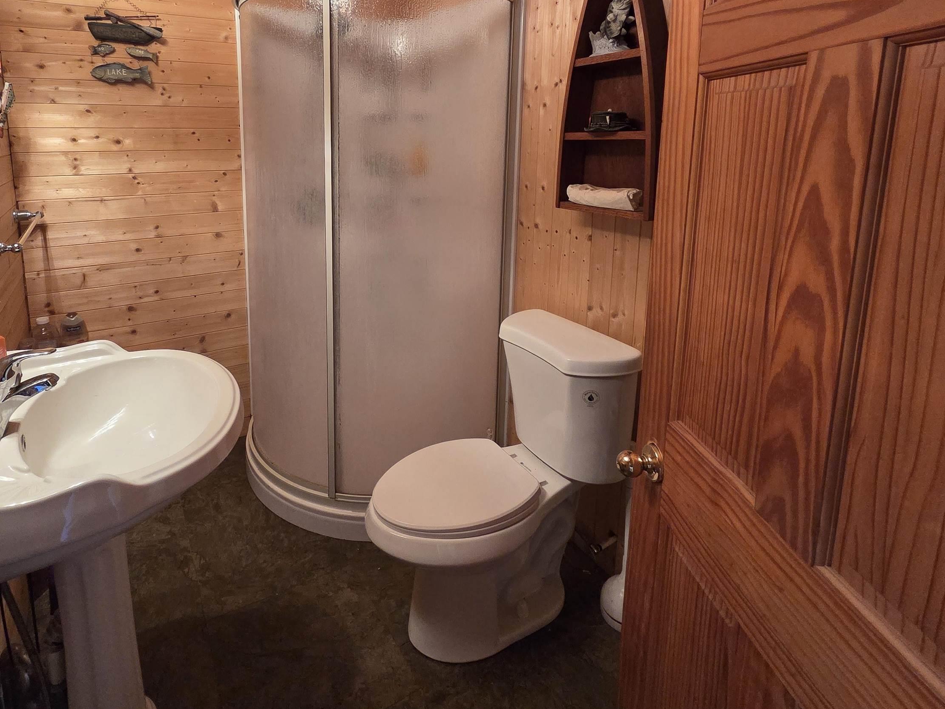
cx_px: 395
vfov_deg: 69.1
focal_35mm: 18
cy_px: 223
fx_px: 491
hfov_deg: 87.0
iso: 640
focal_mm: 2.2
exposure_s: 1/60
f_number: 2.2
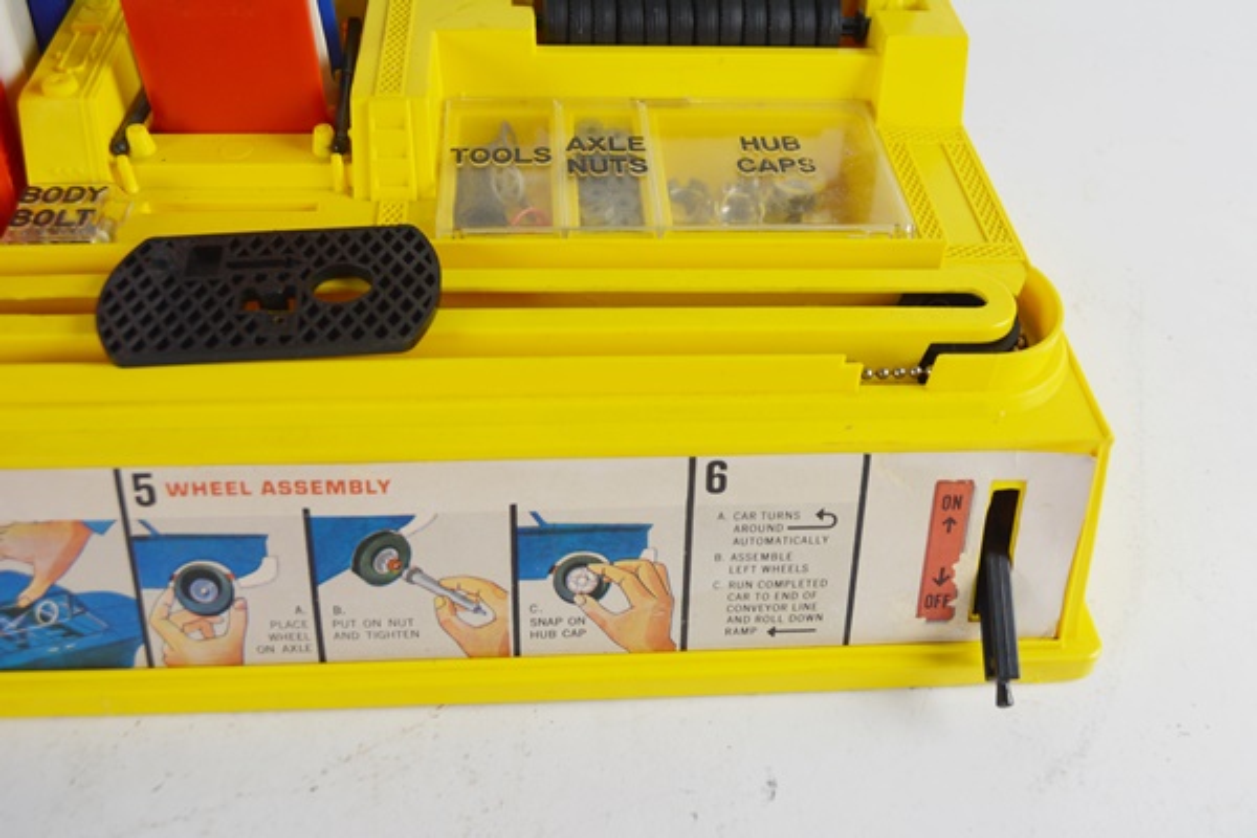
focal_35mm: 33
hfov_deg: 57.2
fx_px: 1152
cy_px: 419
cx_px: 628
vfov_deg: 40.0
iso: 320
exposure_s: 1/125
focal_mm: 22
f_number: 5.6
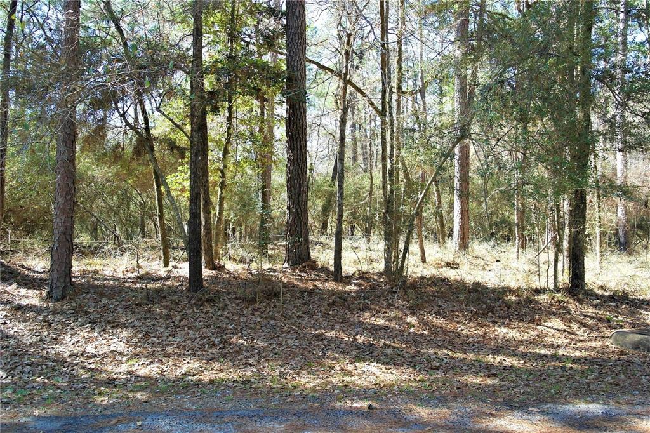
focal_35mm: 30
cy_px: 216
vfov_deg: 43.6
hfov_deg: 61.9
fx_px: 541
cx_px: 325
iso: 100
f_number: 4
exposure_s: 1/100
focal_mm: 20
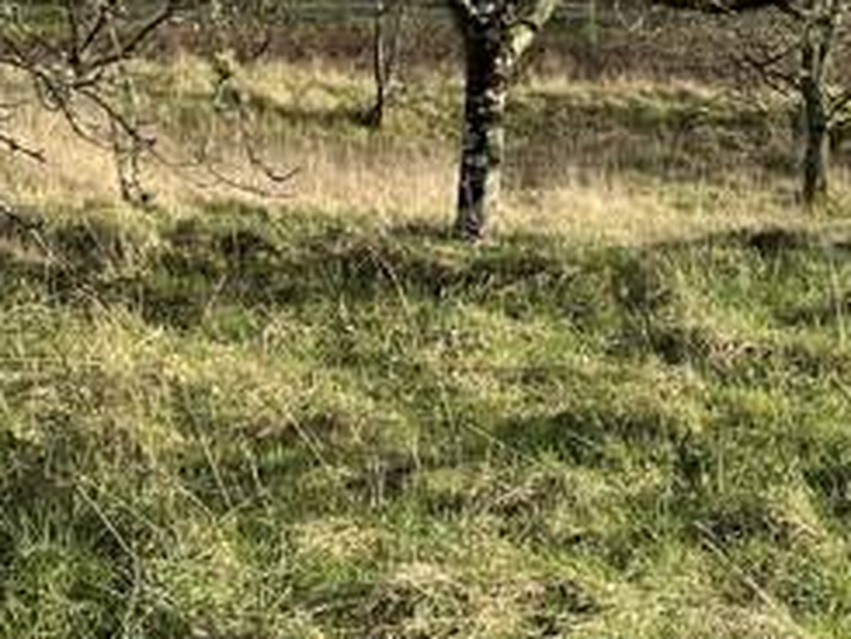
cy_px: -156
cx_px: 1101
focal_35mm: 85
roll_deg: -0.3
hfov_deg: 21.0
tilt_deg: +5.8
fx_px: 2091
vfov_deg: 16.6
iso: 50
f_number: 1.6
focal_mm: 5.1
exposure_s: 1/1672
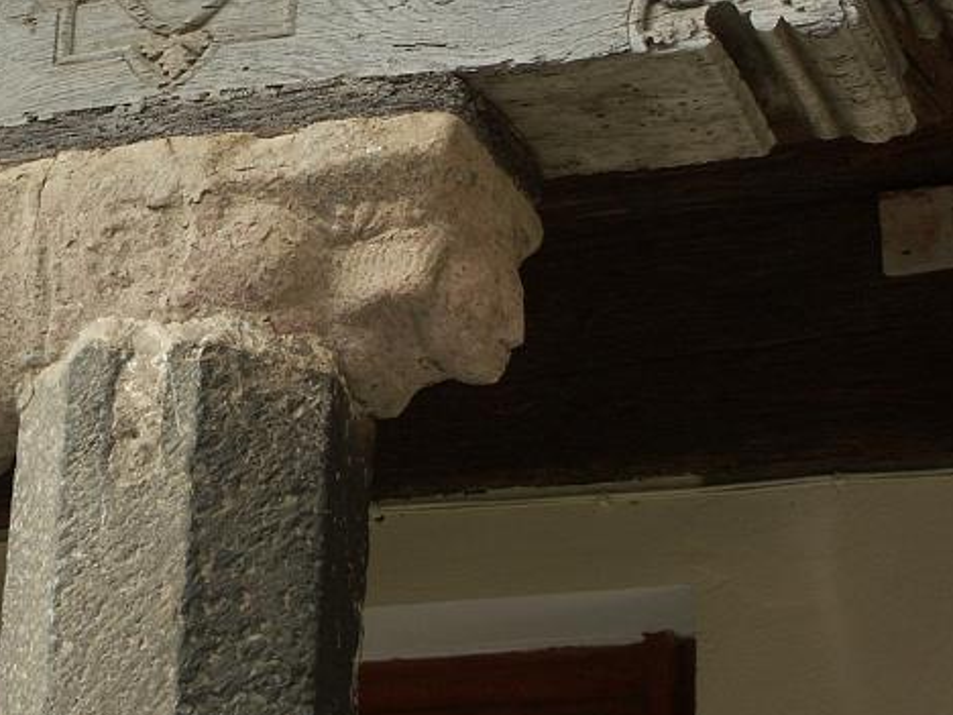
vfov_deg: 9.8
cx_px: 250
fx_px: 4157
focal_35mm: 151
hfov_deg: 13.0
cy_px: 126
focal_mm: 17.68
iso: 64
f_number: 6.3
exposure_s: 1/125
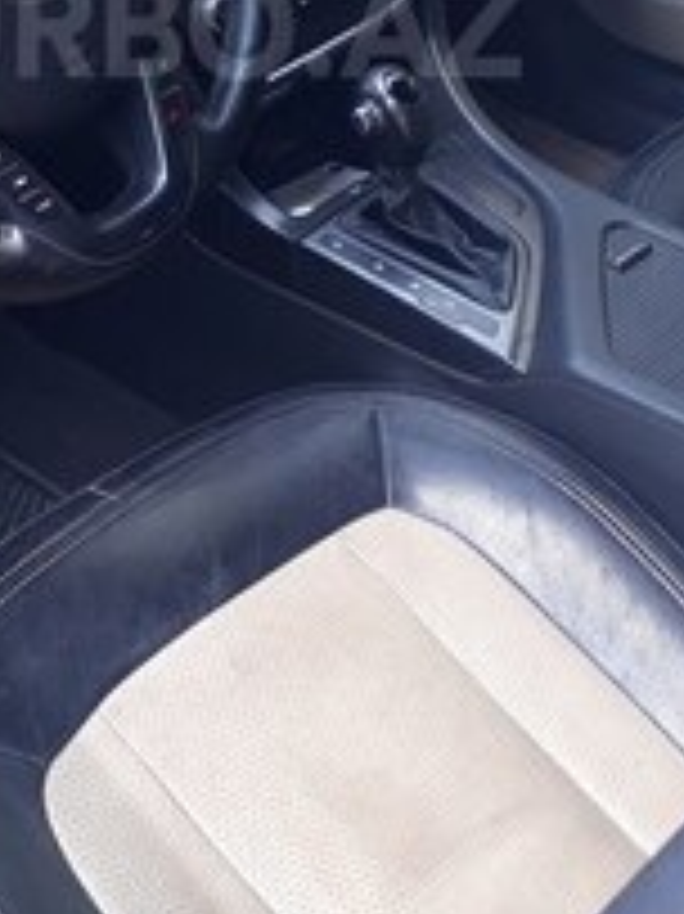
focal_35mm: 66
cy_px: 27
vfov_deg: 27.9
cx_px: 176
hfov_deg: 22.0
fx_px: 1741
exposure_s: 1/192
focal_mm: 3.6
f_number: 1.9
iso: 40
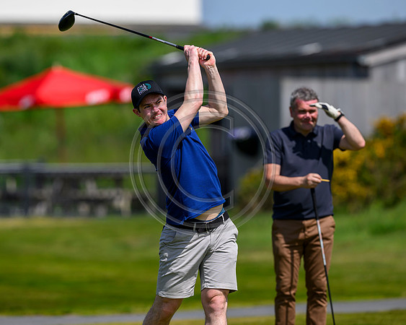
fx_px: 5406
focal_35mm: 450
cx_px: 163
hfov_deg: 4.3
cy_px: 162
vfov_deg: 3.4
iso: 500
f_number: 4.5
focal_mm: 400
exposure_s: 1/5000
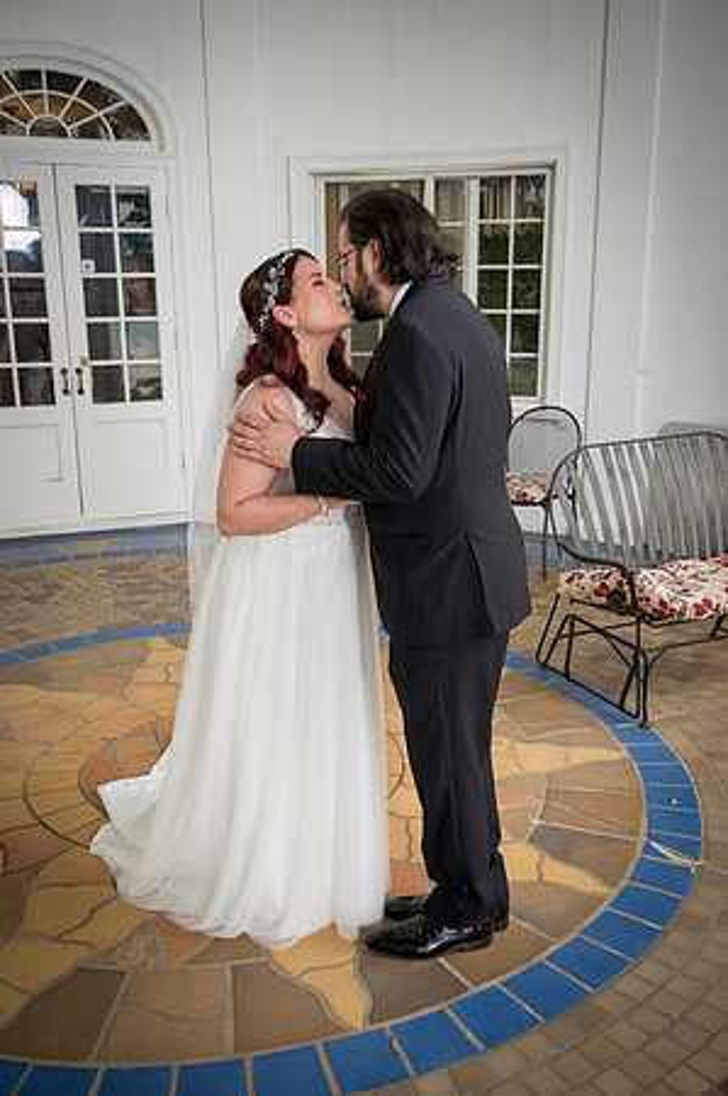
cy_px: 548
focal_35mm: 35
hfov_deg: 37.8
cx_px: 364
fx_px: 1064
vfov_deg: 54.5
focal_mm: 35
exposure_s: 1/250
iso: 400
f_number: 4.8
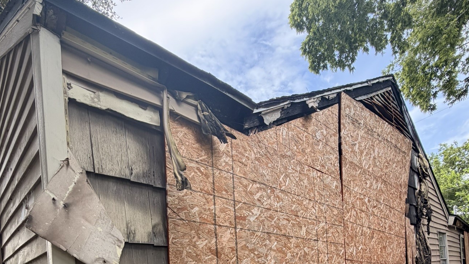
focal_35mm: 24
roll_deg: +3.0
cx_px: 215
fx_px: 298
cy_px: 286
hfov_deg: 76.2
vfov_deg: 39.5
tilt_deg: +1.4
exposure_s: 1/188
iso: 50
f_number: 2.2
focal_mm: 2.22
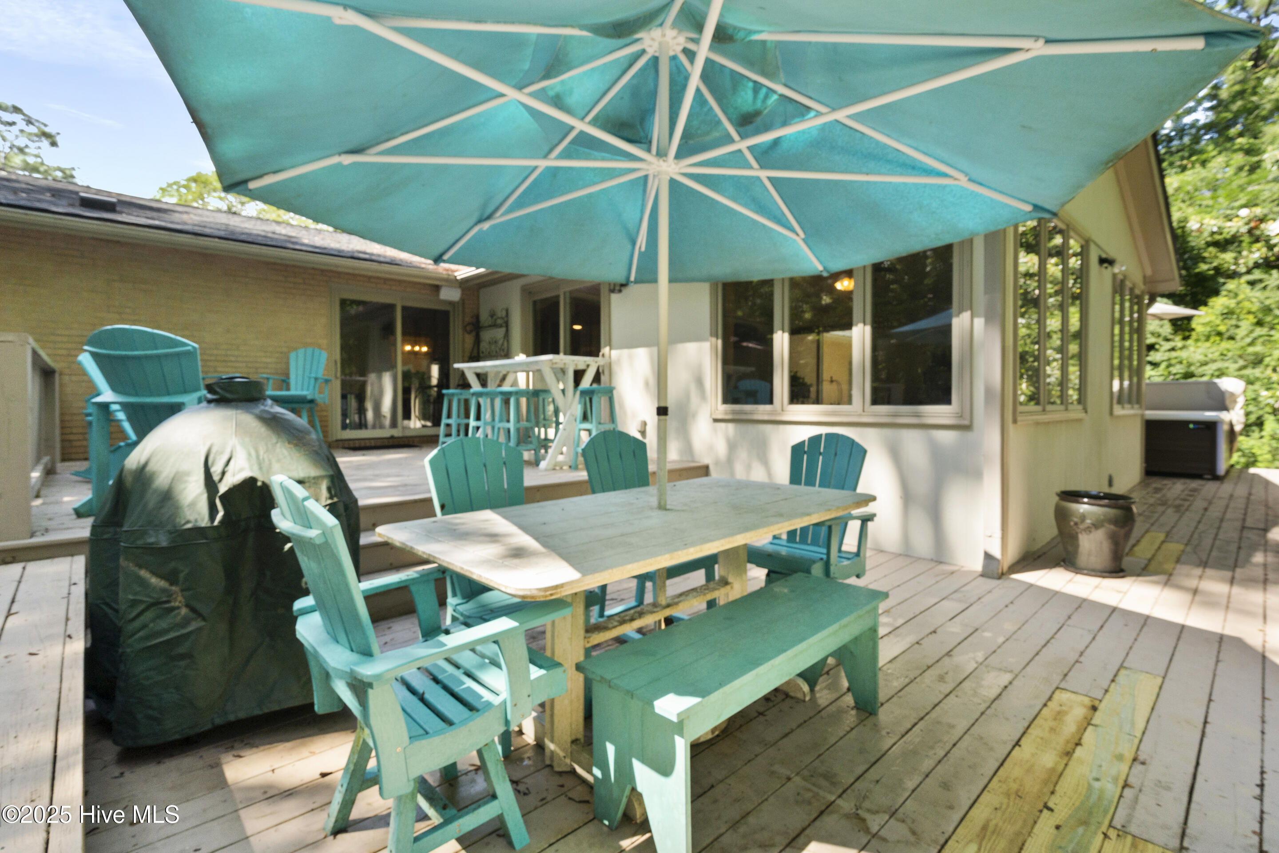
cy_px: 426
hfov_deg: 96.7
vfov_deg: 73.7
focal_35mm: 16
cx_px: 640
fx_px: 568
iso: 500
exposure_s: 1/500
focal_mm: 16
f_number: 8
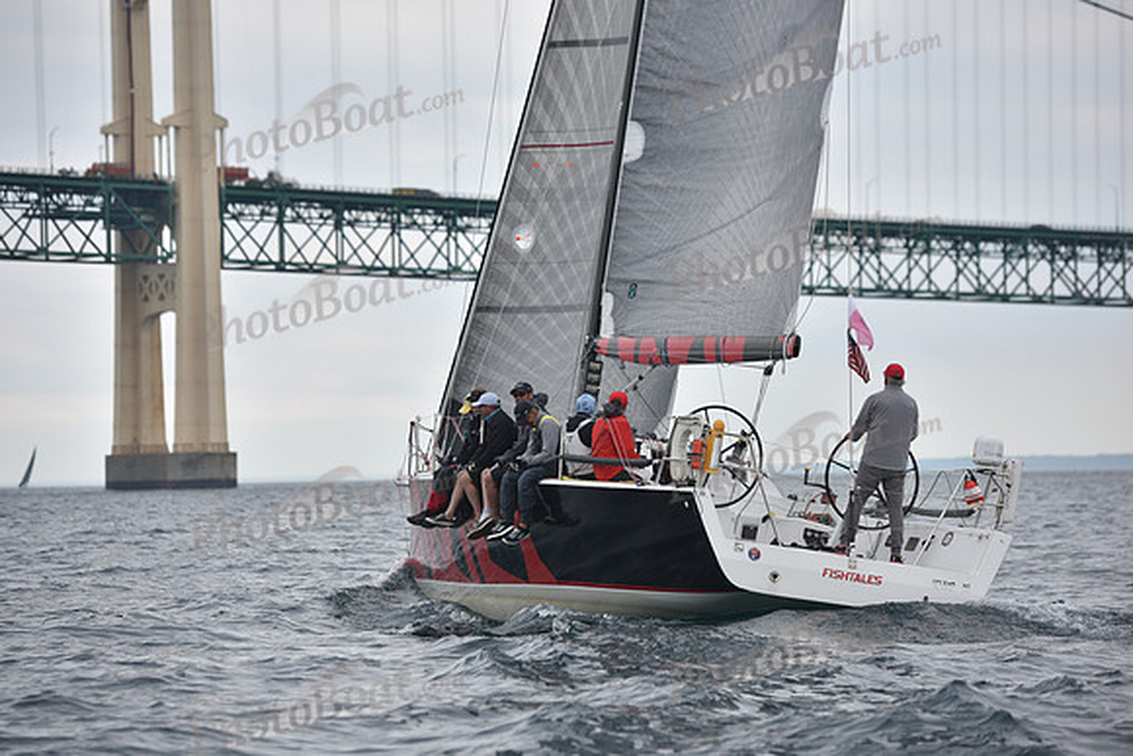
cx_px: 566
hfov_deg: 13.7
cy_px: 378
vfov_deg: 9.2
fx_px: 4722
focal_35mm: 150
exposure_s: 1/800
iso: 400
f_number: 4.5
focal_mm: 150
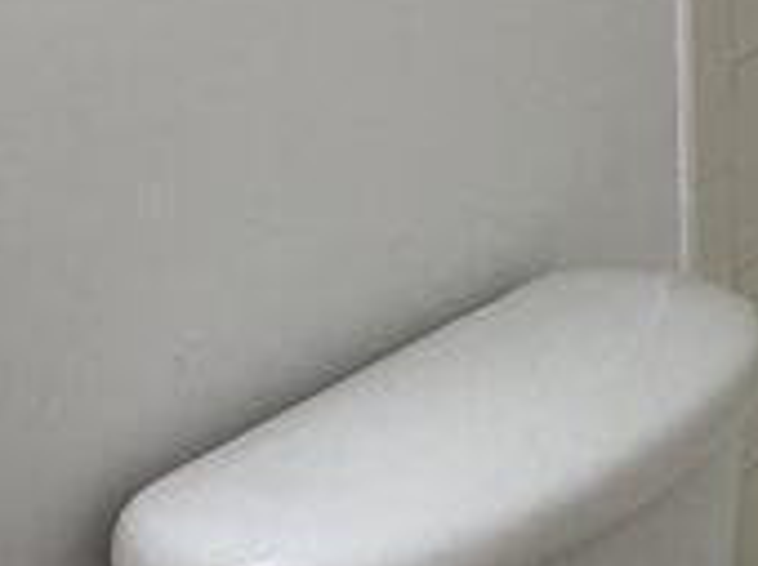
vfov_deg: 8.9
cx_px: 1494
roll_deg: +0.8
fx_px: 3433
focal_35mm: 157
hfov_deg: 11.4
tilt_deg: -7.3
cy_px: -530
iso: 80
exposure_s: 1/120
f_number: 1.8
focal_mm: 4.25
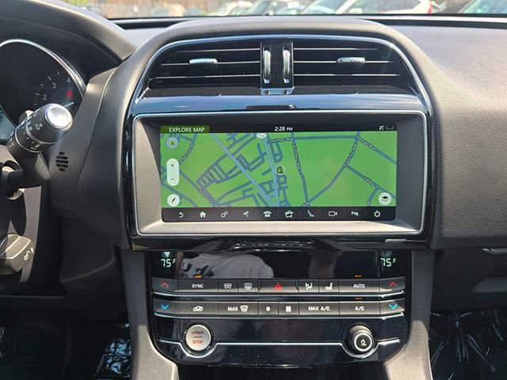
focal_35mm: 23
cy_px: 190
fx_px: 337
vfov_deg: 58.9
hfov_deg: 73.9
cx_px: 254
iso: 12
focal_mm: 6.3
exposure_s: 1/100
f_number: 1.7
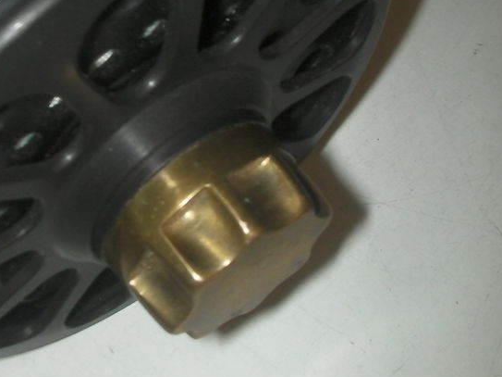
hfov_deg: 27.1
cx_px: 87
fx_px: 1015
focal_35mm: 70
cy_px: 93
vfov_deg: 20.8
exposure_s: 1/30
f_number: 5.6
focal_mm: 6.3
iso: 200
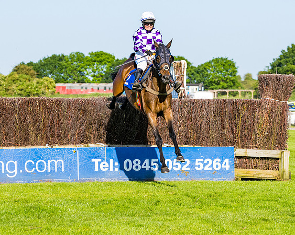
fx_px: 1624
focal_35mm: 186
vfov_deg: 8.3
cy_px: 106
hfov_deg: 10.4
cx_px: 164
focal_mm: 86
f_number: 4
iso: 200
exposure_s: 1/2000
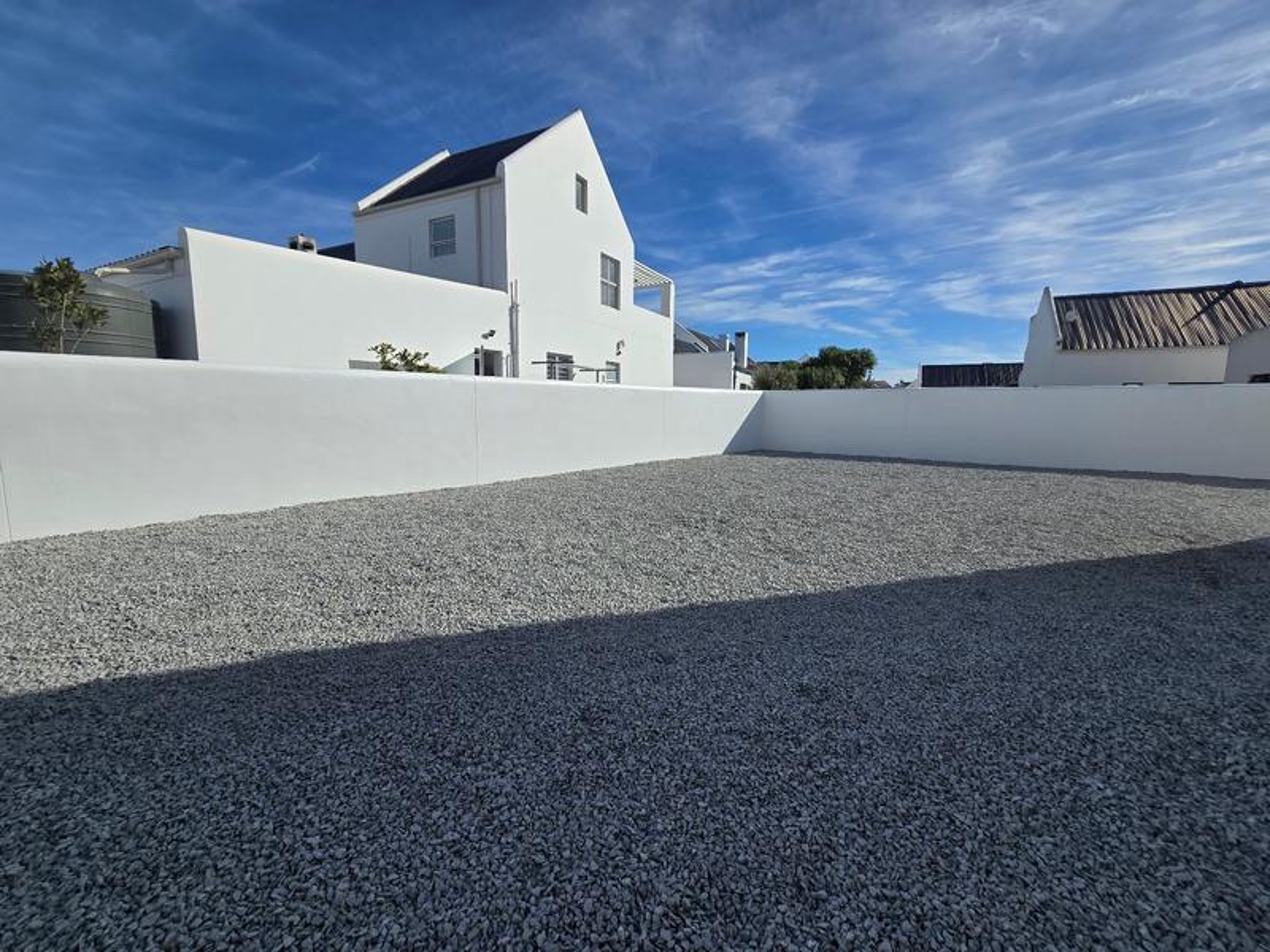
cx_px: 635
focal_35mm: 13
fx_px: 477
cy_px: 476
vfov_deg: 89.9
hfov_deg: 106.2
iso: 50
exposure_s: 1/3956
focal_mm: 2.2
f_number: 2.2
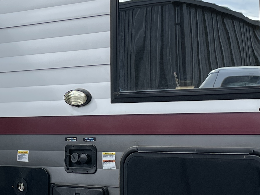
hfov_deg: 19.0
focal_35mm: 102
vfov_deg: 14.5
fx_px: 766
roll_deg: -0.9
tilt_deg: +7.4
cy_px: 60
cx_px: 47
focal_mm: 4.2
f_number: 1.6
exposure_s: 1/2618
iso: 32
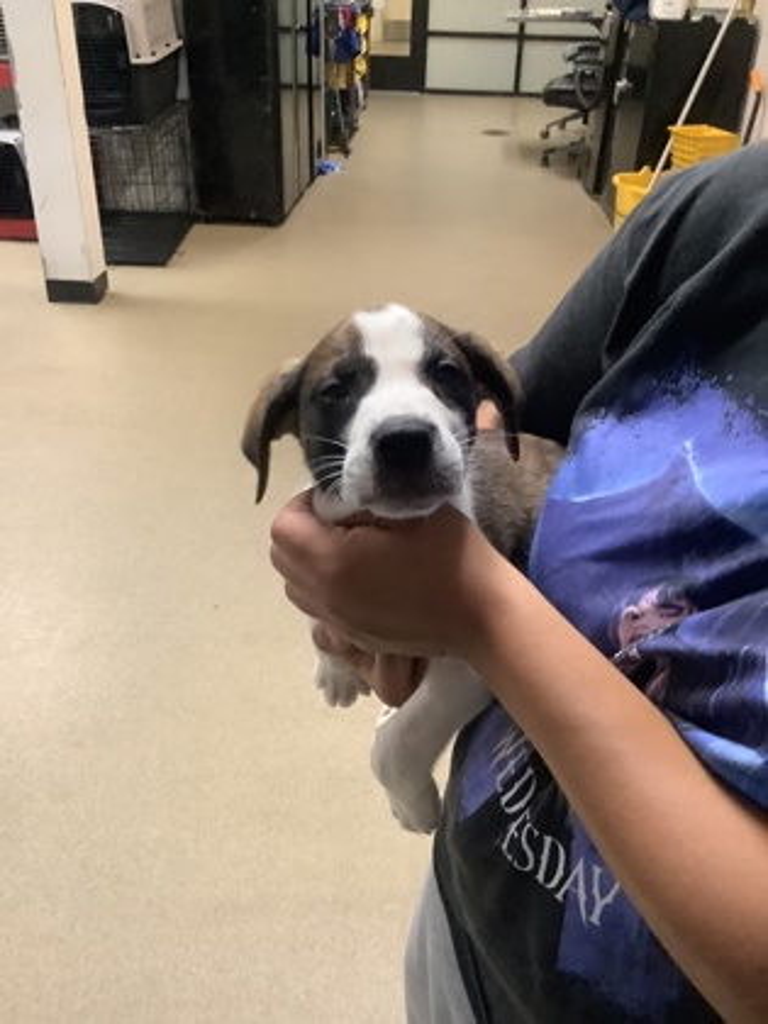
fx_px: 917
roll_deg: -1.6
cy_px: 512
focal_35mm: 31
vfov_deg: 58.4
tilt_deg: -32.1
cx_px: 384
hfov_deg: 45.4
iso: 400
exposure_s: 1/60
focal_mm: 3.3
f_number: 2.4
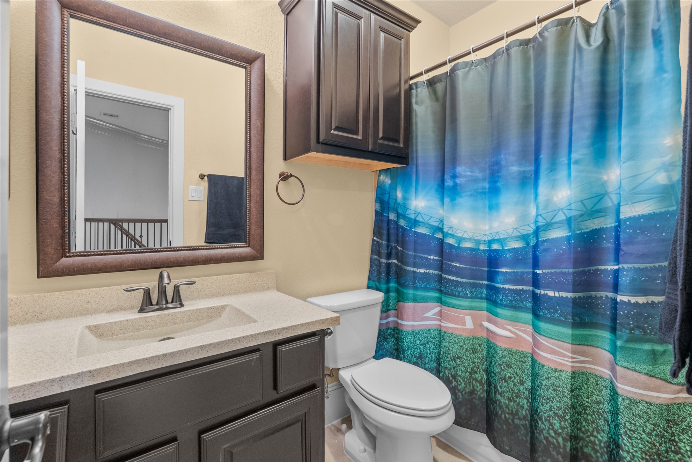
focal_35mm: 16
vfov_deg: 73.8
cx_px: 346
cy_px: 231
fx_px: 308
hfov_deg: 96.7
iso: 2000
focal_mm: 16
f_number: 8
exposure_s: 1/2.5
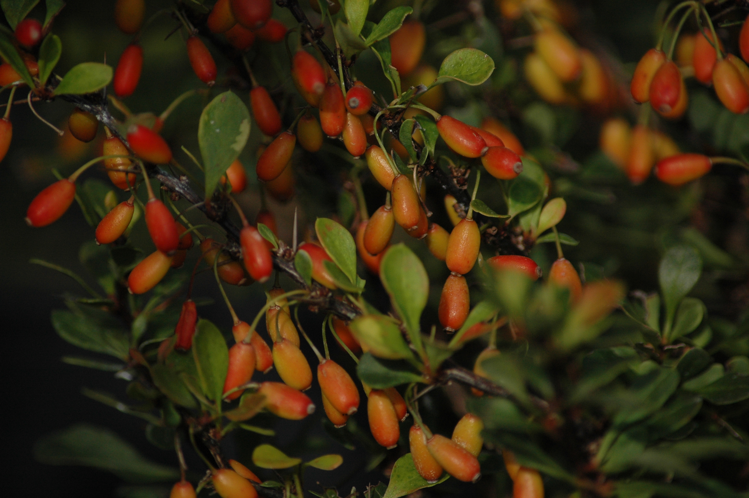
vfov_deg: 3.0
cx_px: 374
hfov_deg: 4.6
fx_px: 9354
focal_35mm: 450
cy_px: 249
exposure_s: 1/1600
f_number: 5.6
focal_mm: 300
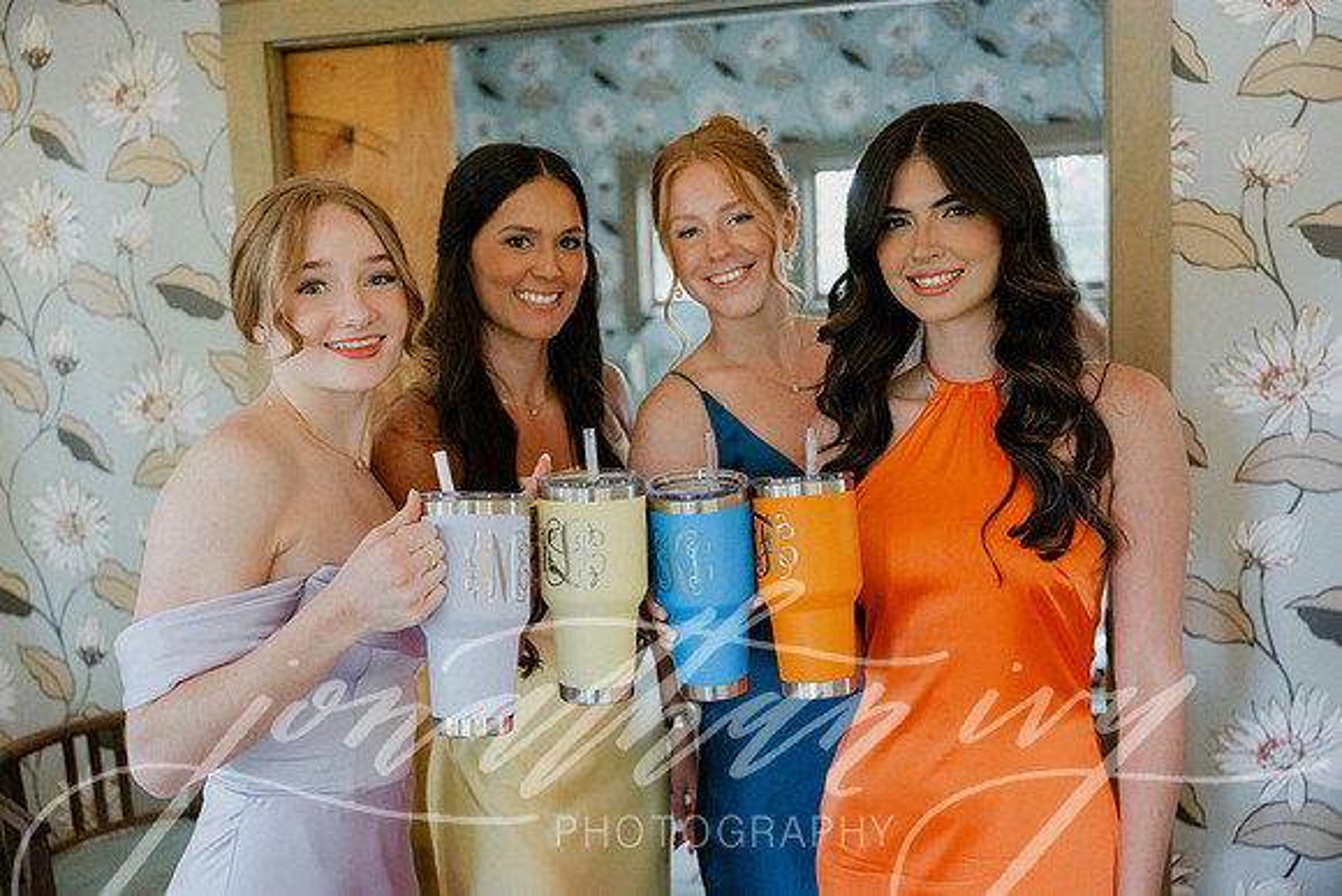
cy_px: 448
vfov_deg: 37.9
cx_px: 671
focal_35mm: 35
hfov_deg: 54.4
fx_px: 1305
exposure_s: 1/200
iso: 2500
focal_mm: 35
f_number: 2.8
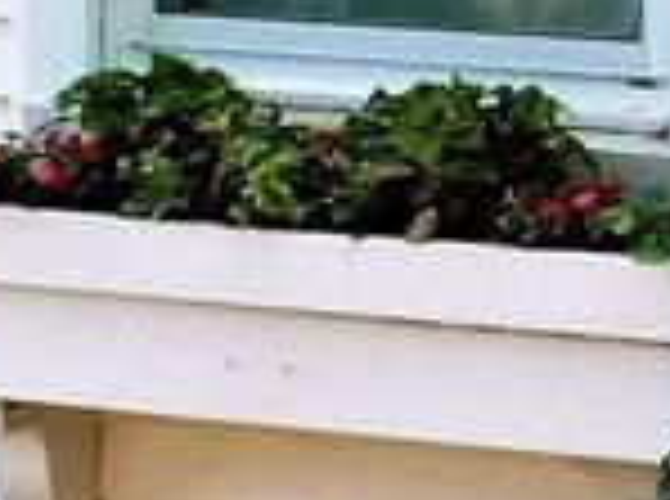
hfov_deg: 7.8
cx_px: 1016
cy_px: 52
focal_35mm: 248
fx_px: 4789
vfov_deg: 6.0
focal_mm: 6.3
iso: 125
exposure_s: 1/125
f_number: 3.5
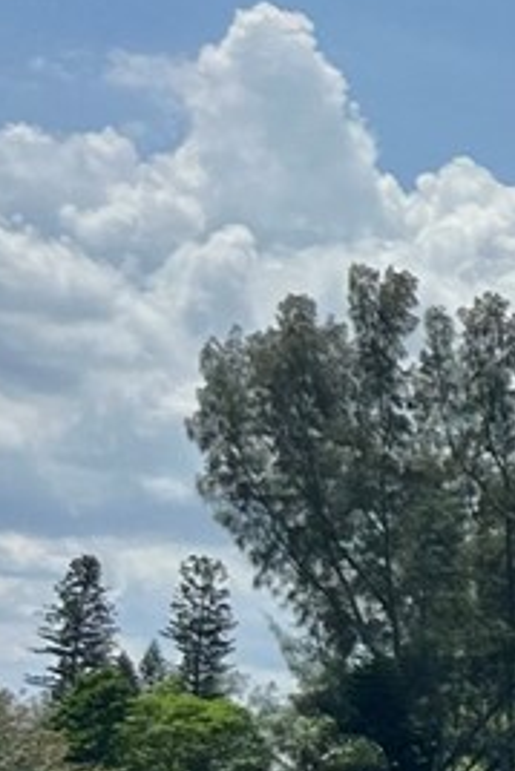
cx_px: 2132
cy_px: 1018
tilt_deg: -0.6
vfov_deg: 13.3
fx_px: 3193
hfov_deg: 6.9
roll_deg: -1.3
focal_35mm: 149
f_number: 1.78
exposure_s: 1/8197
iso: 80
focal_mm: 6.86
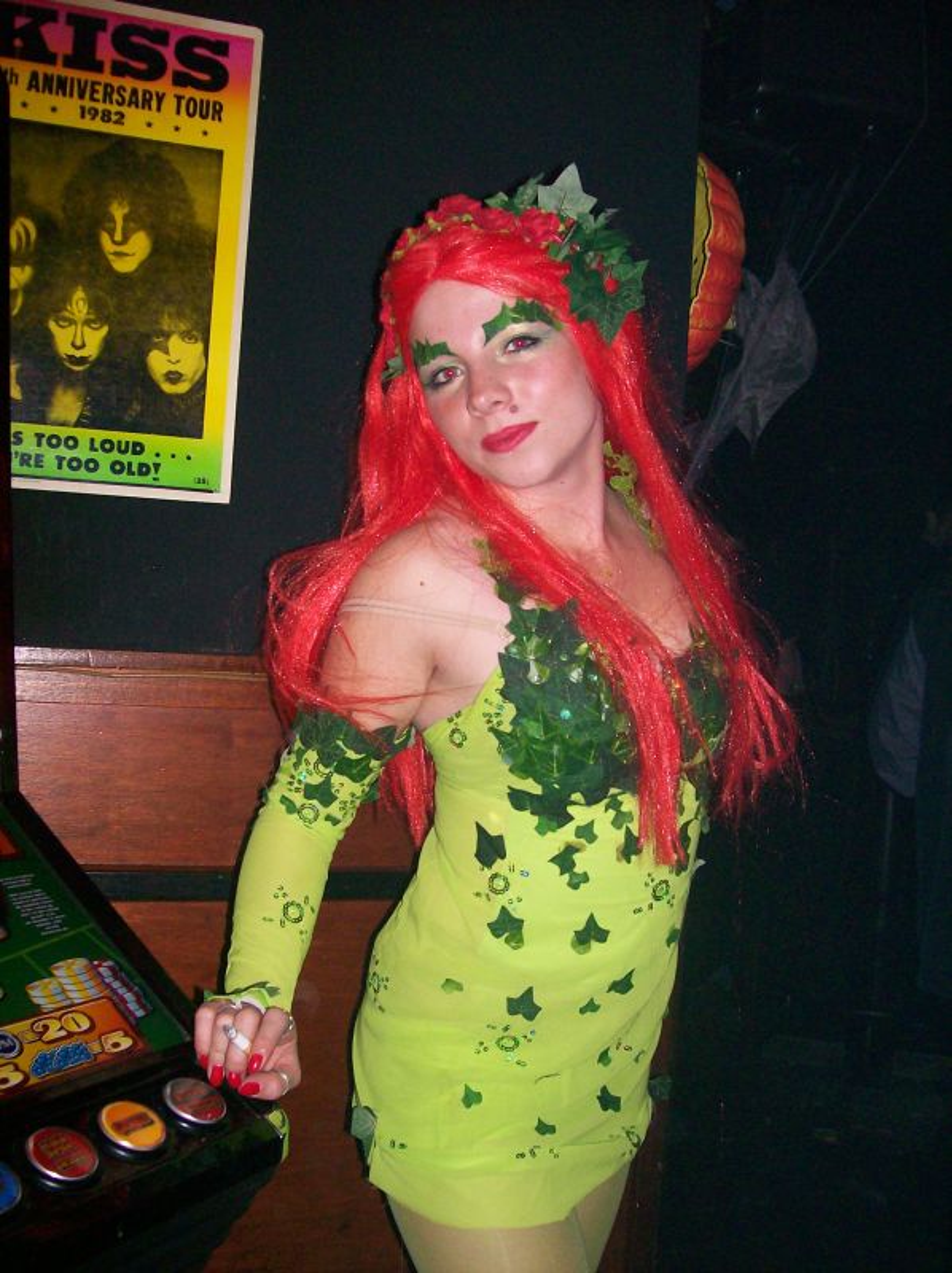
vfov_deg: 51.4
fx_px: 1323
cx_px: 476
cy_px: 636
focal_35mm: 36
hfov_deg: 39.6
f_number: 2.7
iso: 140
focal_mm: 6
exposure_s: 1/64
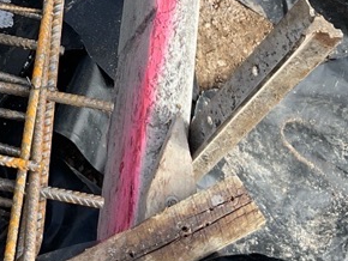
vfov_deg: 14.6
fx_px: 1006
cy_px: -2
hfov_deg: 18.9
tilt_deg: -65.4
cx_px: -23
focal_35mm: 100
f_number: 1.8
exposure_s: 1/562
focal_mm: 3
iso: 16
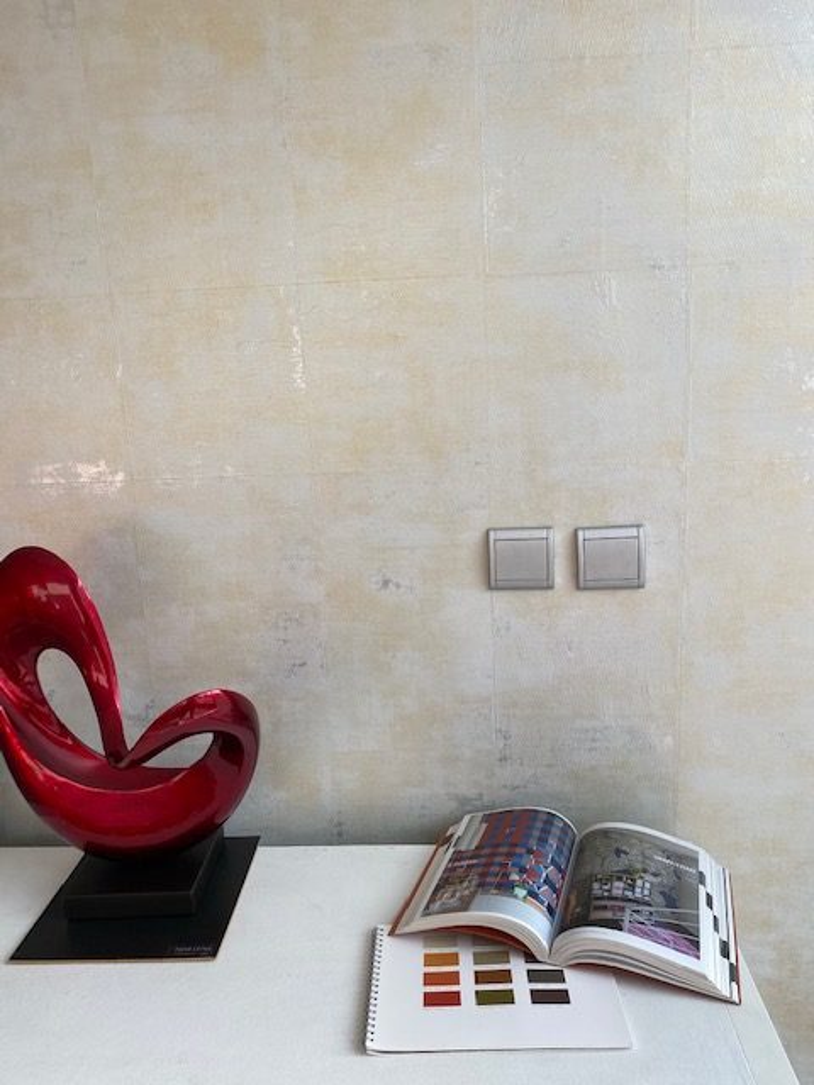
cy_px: 542
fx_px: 815
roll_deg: +2.0
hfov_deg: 53.1
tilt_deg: -11.2
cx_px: 407
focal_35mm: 26
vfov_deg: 67.3
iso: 32
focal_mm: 4.25
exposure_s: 1/223
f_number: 1.8
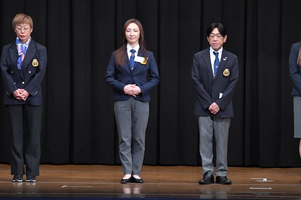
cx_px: 150
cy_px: 100
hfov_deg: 9.2
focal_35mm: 225
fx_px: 1880
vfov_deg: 6.1
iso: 8000
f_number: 5.6
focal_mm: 150
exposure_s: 1/400
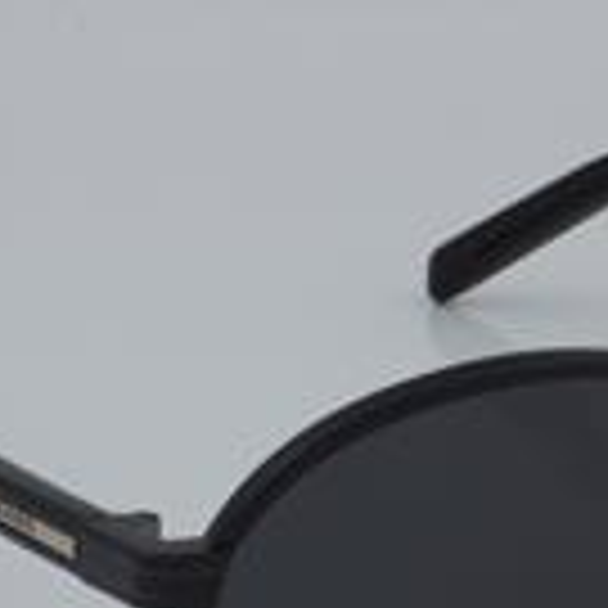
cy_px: 486
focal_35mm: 189
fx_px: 3756
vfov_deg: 9.2
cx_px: 518
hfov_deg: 9.2
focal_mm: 50
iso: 100
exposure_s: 1/4
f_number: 32
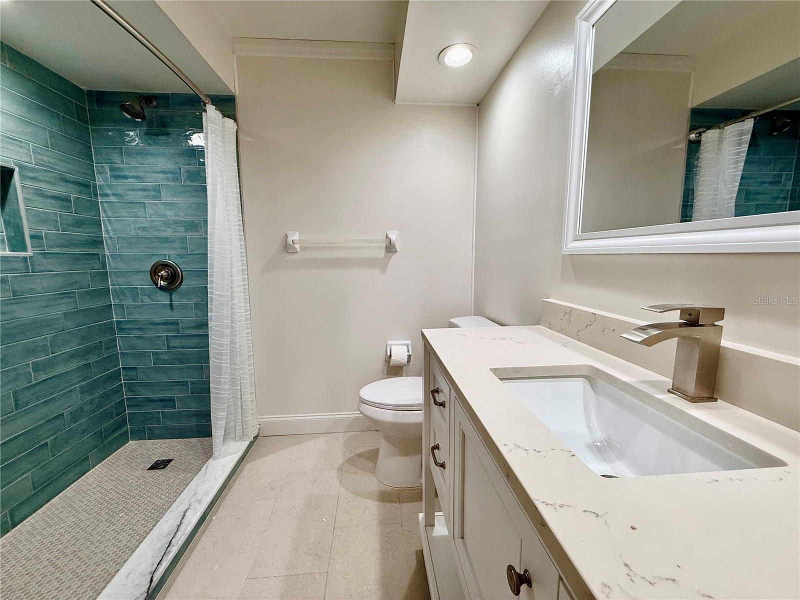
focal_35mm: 14
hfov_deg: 102.1
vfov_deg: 85.7
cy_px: 300
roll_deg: +0.1
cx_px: 400
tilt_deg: -7.0
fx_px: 324
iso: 160
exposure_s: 1/120
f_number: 2.2
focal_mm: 2.22
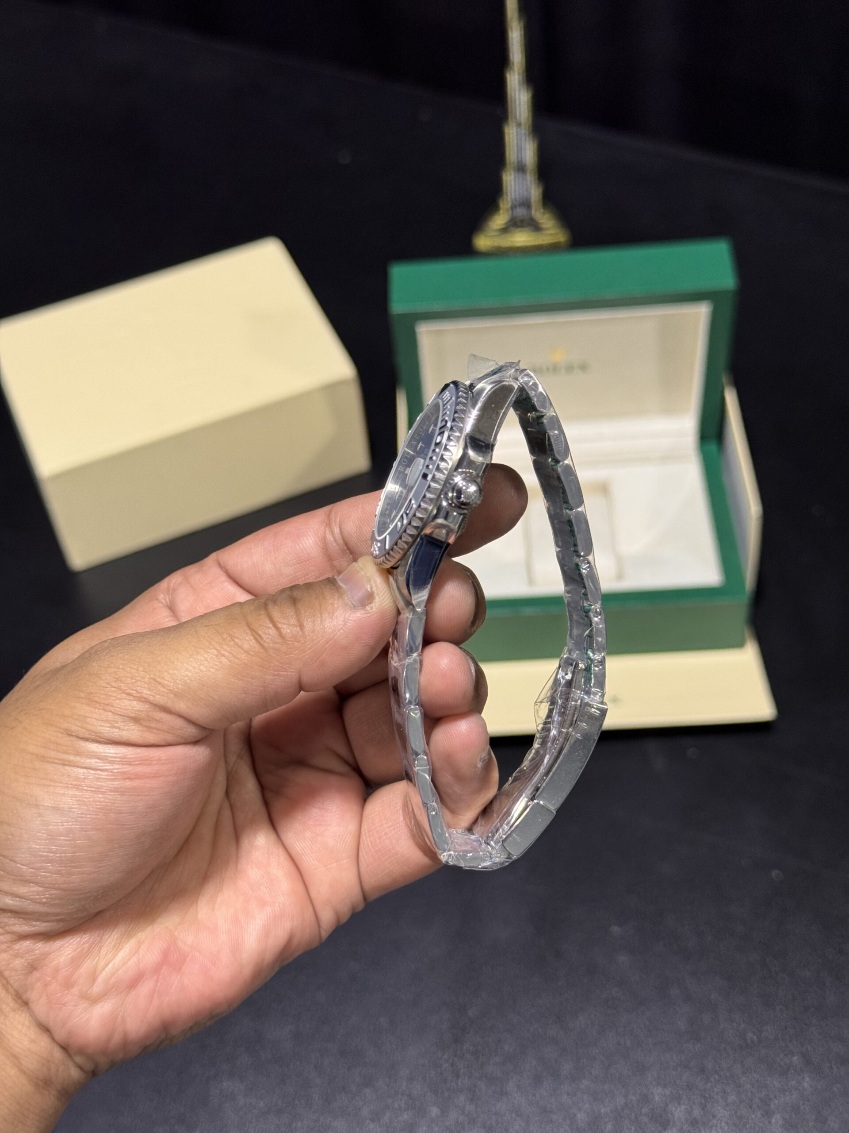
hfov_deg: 30.3
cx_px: 424
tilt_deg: -48.4
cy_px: 566
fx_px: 1570
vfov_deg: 39.7
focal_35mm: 48
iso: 125
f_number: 1.78
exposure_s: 1/50
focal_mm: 6.76
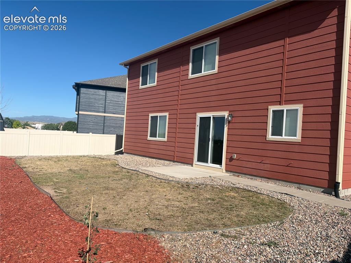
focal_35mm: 26
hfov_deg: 67.3
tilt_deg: +1.8
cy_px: 132
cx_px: 176
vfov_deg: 53.0
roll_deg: -4.4
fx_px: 264
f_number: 1.6
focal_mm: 5.96
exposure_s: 1/3831
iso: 50
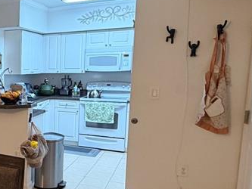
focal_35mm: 43
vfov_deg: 33.5
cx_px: -35
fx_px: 313
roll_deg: +0.4
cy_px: 110
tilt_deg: -7.5
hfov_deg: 36.1
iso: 250
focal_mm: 2.22
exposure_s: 1/60
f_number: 2.2
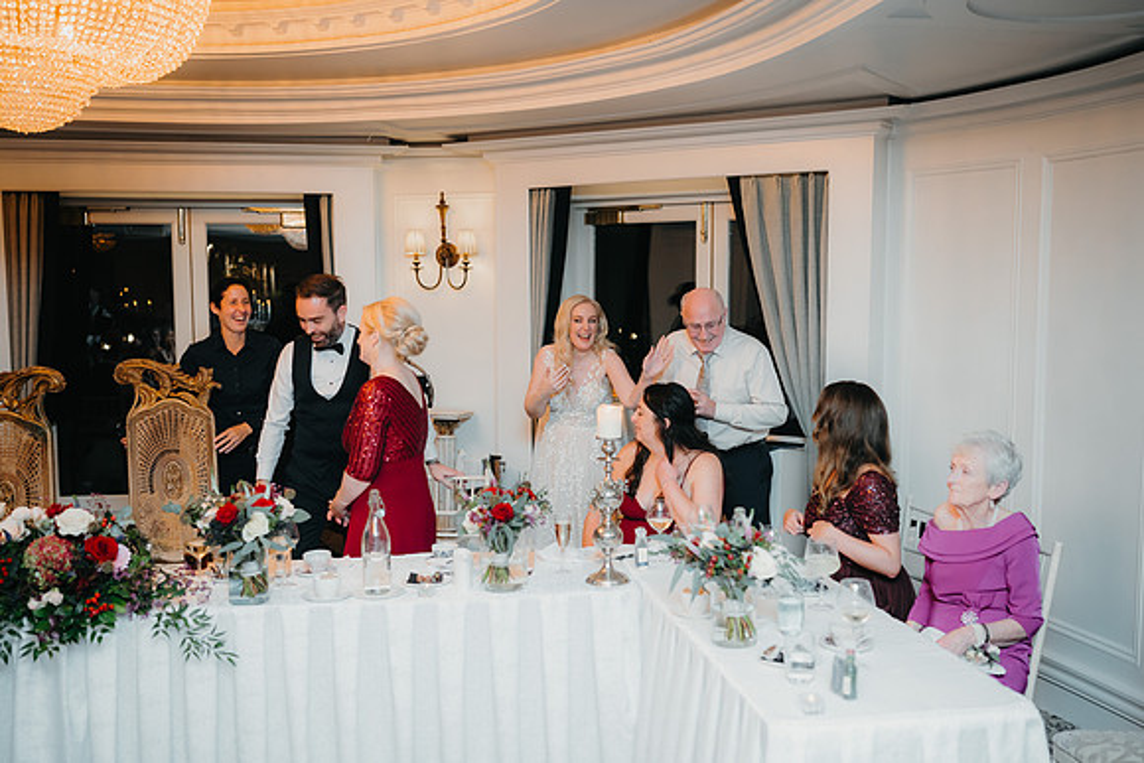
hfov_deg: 51.0
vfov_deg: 35.3
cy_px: 392
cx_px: 615
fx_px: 1199
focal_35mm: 38
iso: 400
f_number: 2
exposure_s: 1/200
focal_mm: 35
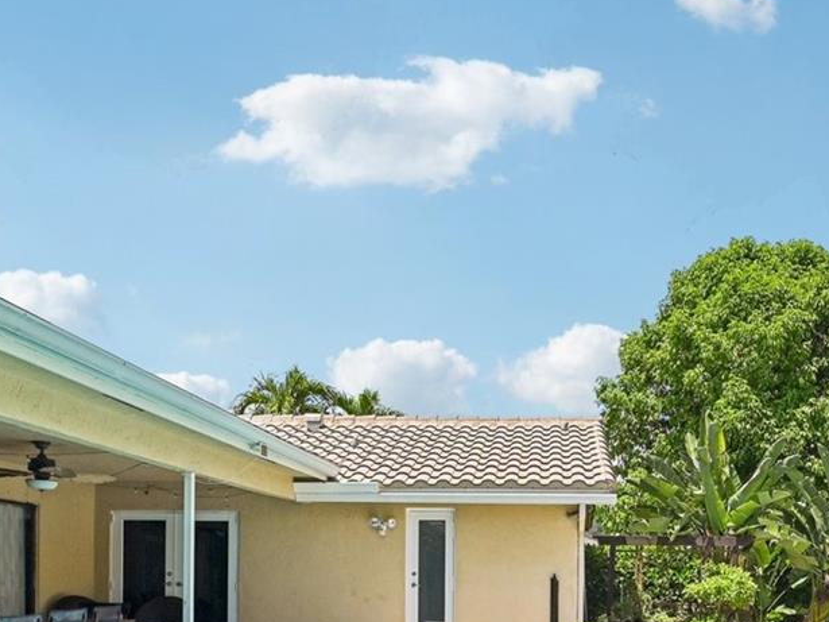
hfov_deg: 51.9
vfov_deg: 37.5
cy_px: 580
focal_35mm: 35
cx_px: 534
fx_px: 838
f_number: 7.1
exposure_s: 1/400
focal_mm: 14
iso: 100
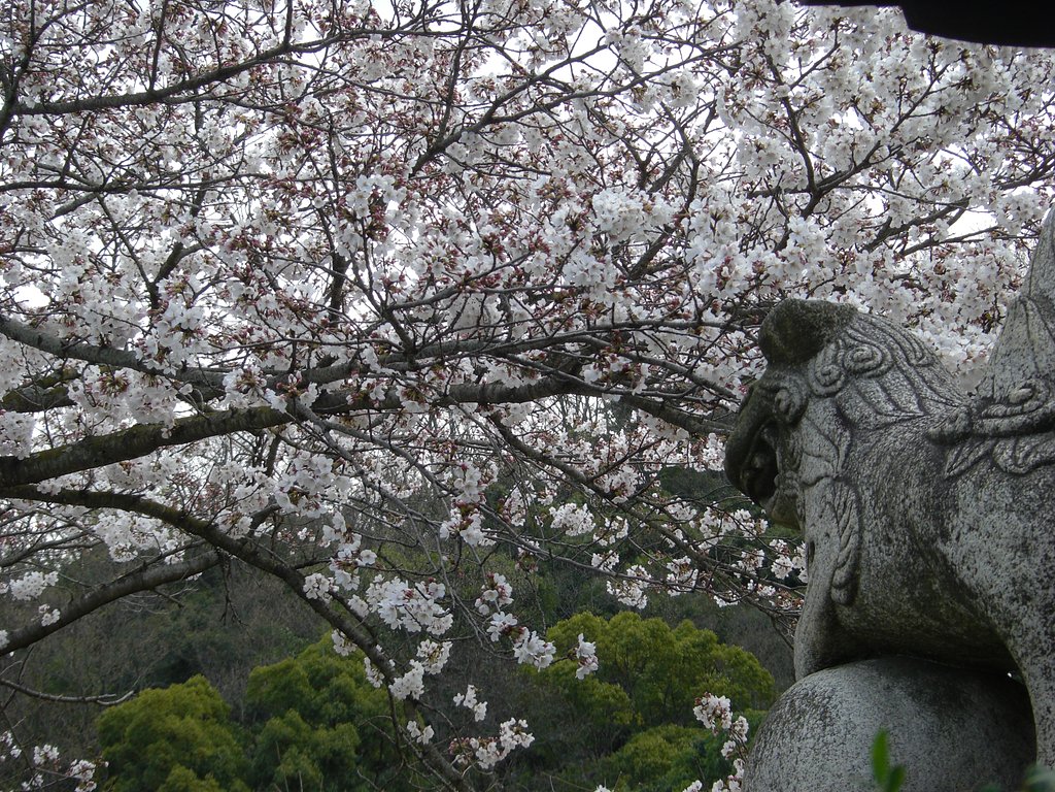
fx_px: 2895
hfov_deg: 20.7
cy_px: 396
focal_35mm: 95
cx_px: 528
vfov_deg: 15.6
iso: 50
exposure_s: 1/200
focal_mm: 15.8
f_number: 4.1
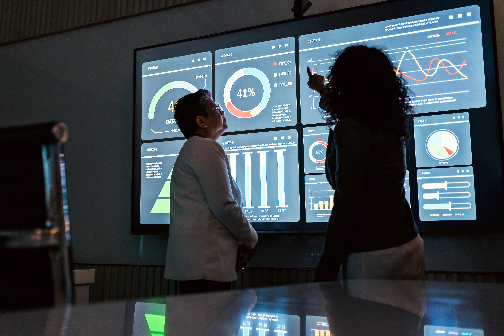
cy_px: 168
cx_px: 252
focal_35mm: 33
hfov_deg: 57.2
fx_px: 462
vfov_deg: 40.0
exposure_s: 1/60
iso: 640
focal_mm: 22.3
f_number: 1.8
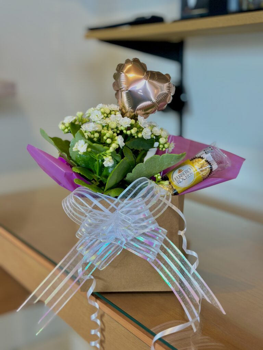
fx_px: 486
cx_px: 132
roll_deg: -0.2
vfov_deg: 39.7
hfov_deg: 30.3
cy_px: 175
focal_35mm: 48
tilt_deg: -13.2
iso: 80
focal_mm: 6.86
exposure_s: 1/120
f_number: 1.78
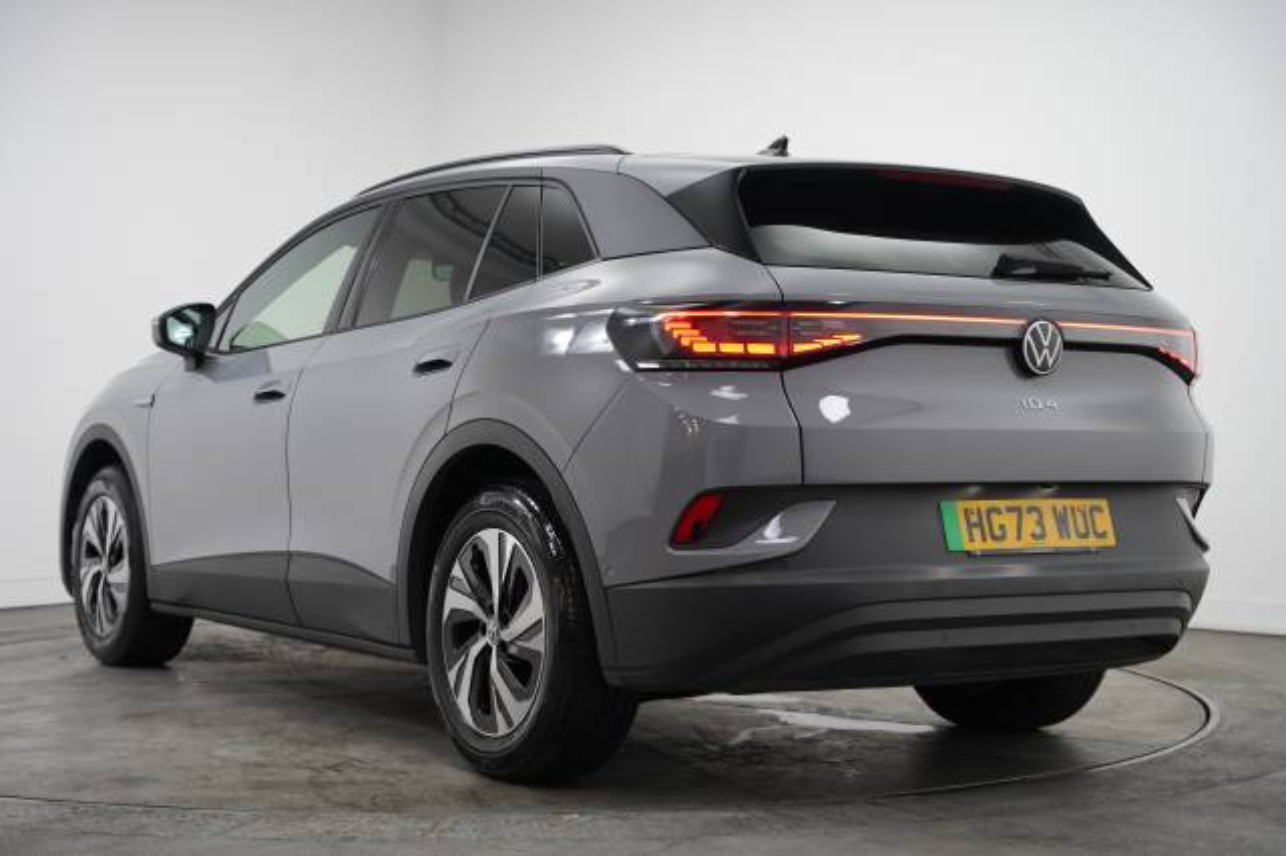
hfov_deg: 37.5
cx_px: 643
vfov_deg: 25.4
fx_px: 1896
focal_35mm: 53
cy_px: 428
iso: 1600
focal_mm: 53.1
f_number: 4
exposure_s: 1/160
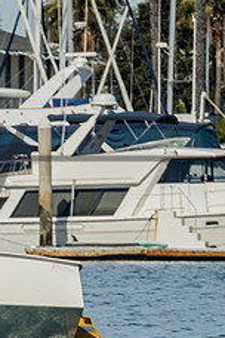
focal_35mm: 833
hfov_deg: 1.6
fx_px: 7809
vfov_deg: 2.5
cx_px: -91
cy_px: 168
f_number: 10
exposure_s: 1/400
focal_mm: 200
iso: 250
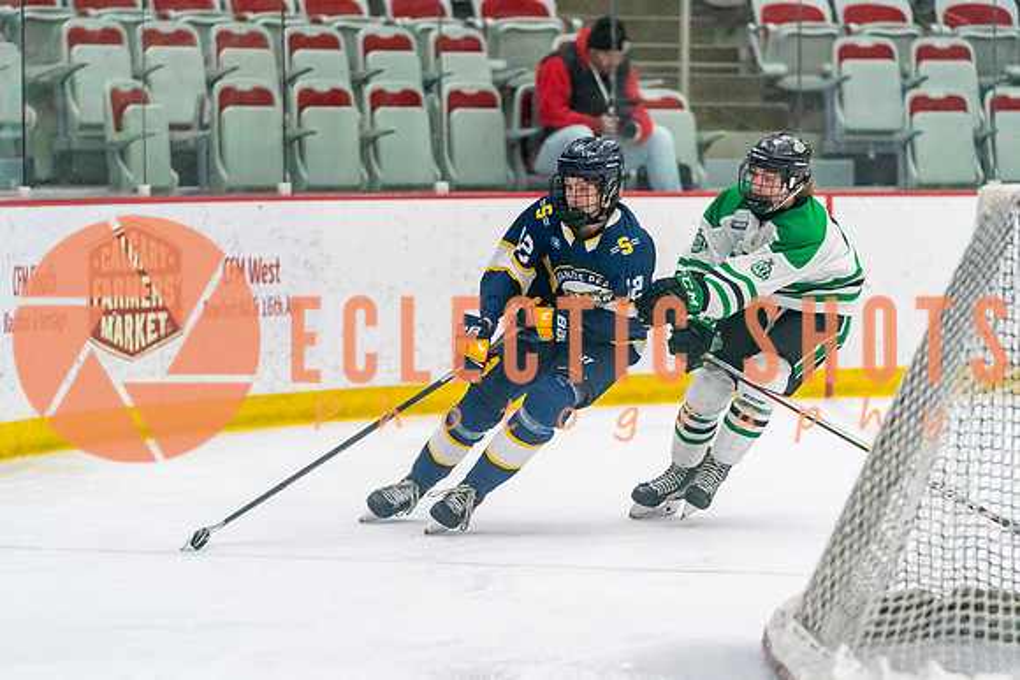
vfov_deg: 8.0
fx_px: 4874
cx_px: 510
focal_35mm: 172
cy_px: 418
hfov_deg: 11.9
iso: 4000
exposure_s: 1/1600
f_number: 2.8
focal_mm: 140
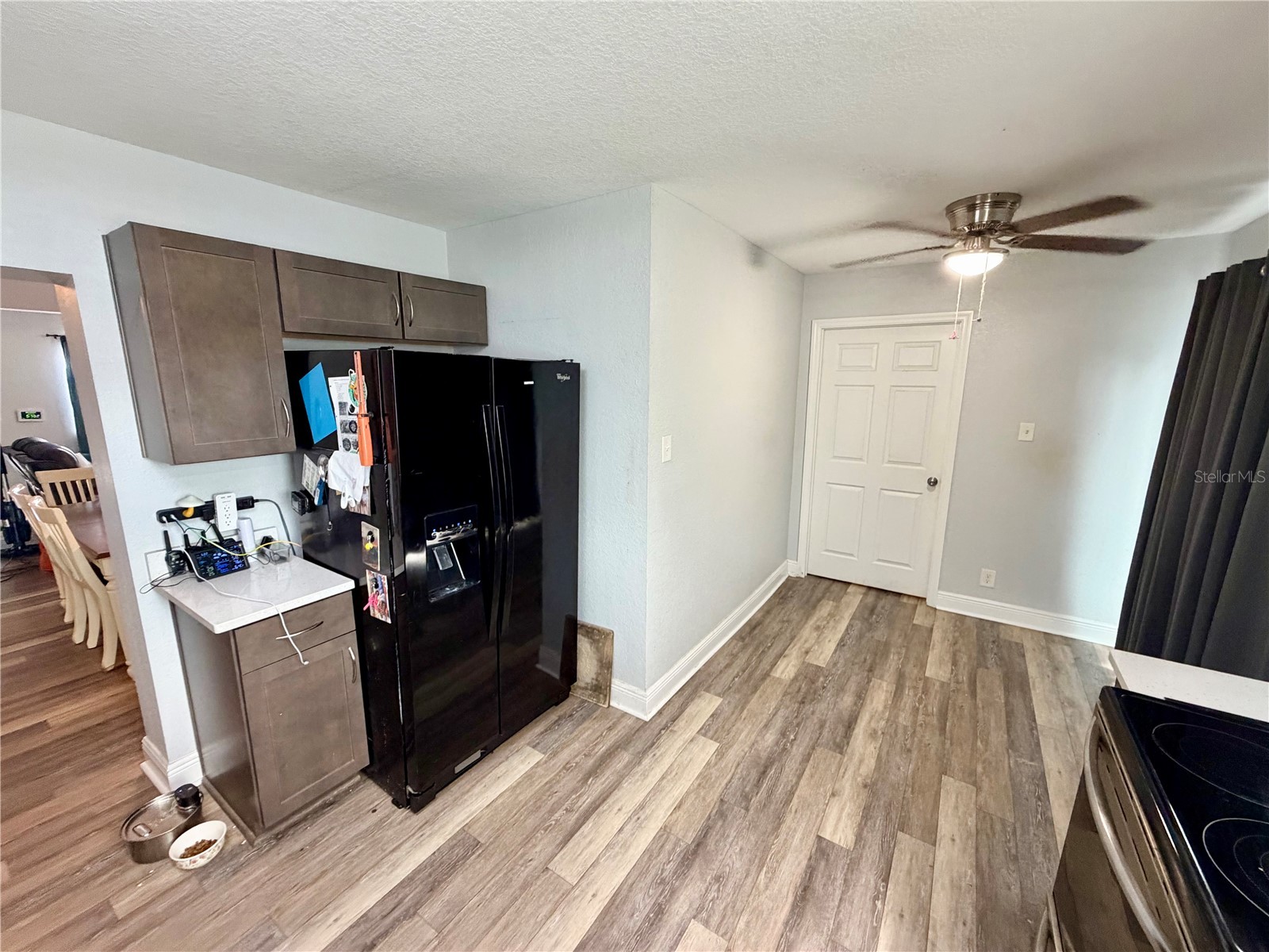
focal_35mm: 14
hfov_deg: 102.1
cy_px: 476
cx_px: 634
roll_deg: +0.4
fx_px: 513
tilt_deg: -10.9
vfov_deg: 85.7
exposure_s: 1/60
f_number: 2.2
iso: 400
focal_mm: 2.22
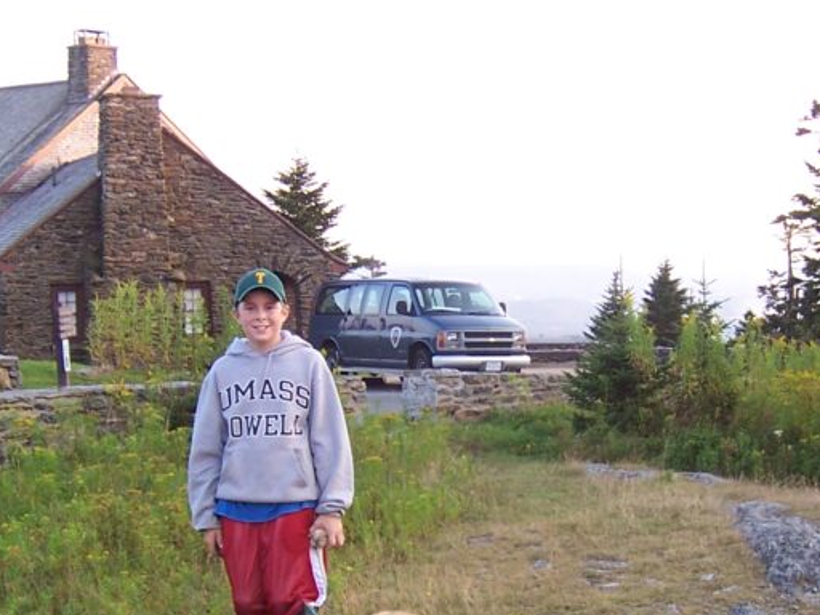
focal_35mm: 66
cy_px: 445
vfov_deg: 22.1
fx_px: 1563
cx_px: 484
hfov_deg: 29.3
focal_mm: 5.5
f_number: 2.8
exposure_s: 1/60
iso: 80
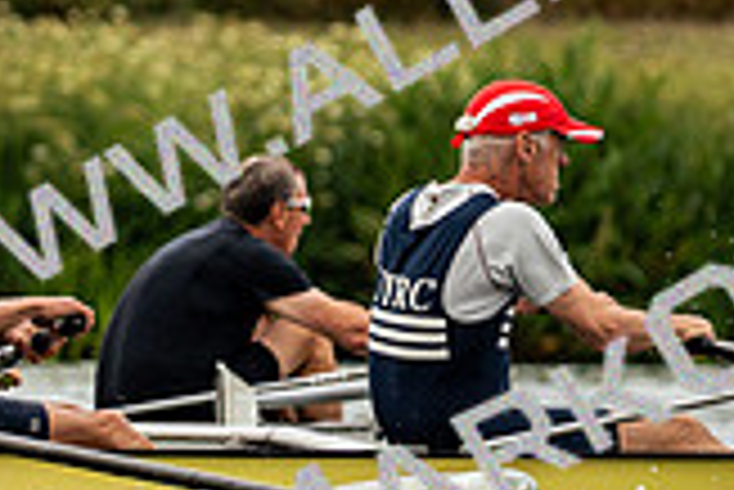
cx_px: -468
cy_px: 429
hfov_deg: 1.5
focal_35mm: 1345
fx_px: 27447
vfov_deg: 1.0
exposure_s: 1/2000
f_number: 6.3
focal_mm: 379
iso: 400
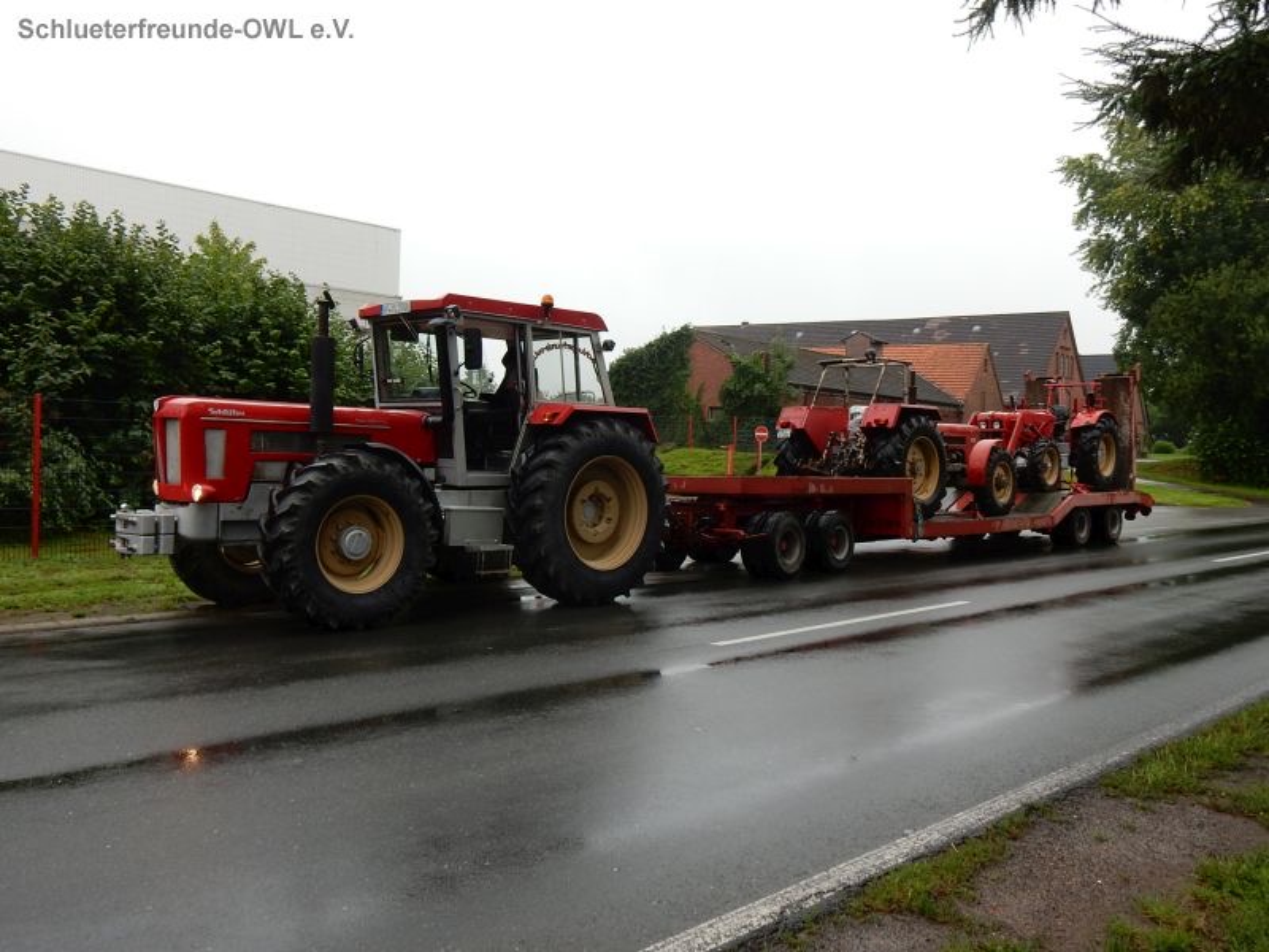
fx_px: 1100
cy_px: 476
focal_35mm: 30
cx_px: 634
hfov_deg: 60.0
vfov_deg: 46.8
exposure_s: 1/100
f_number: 4
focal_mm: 5.4
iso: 125
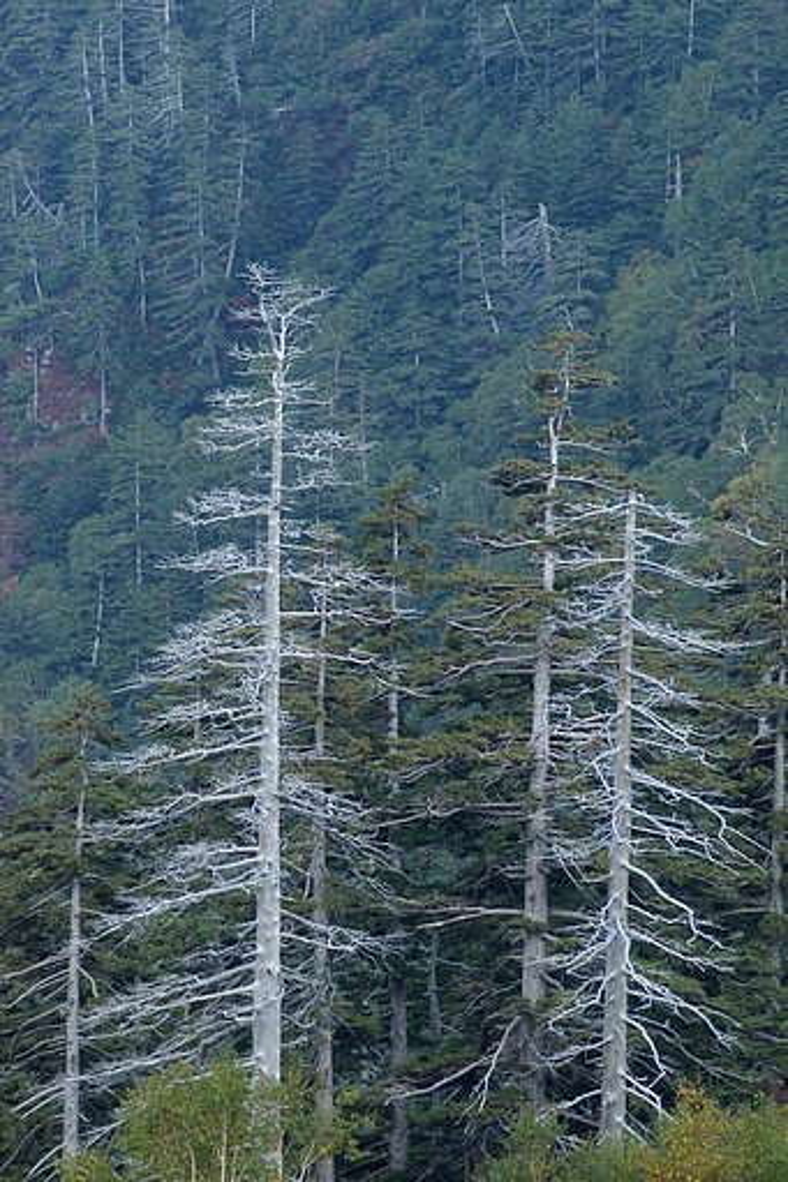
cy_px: 591
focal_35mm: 270
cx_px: 394
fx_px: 8870
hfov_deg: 5.1
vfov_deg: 7.6
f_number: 5.6
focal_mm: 180
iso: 400
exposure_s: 1/320
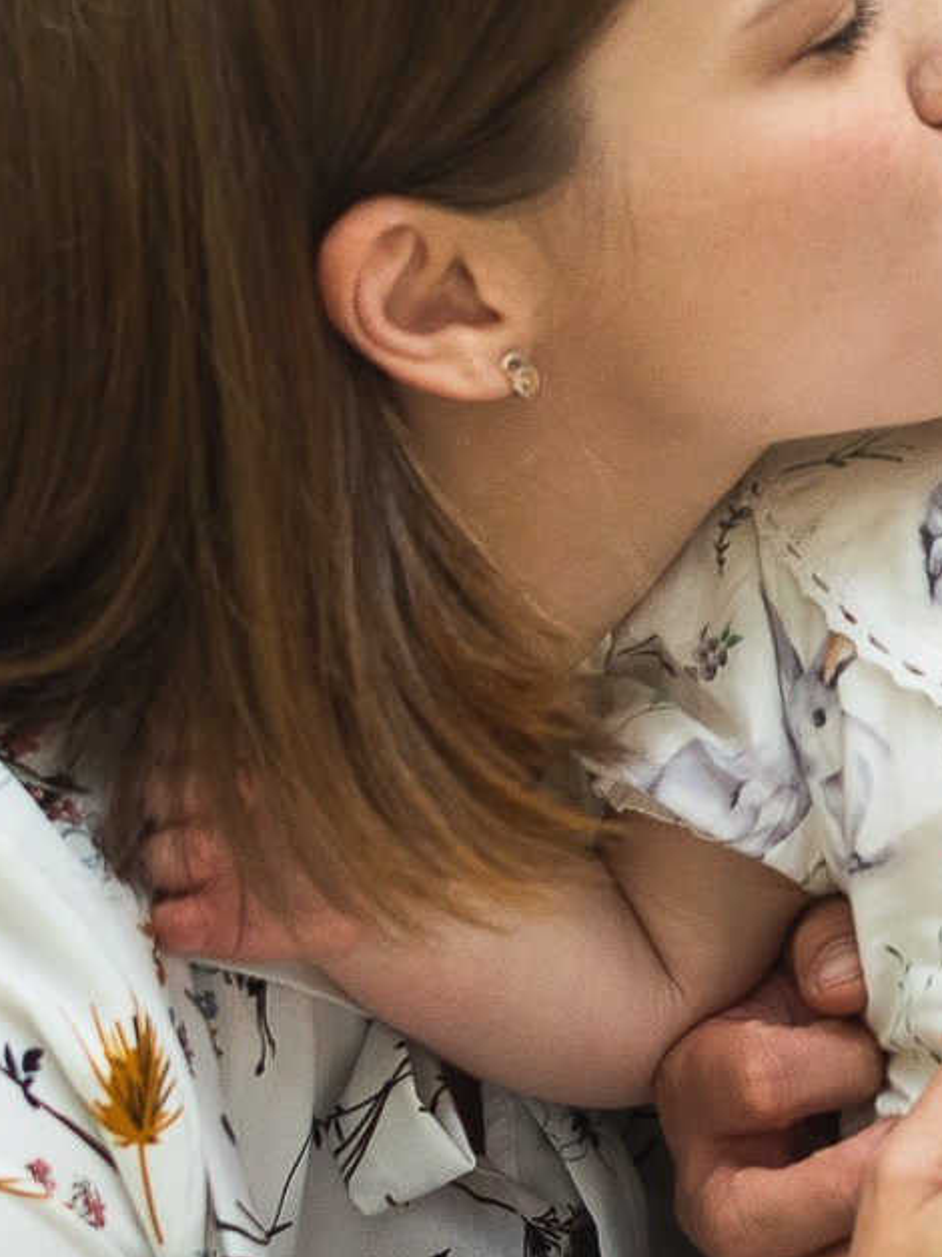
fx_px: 6497
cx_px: 1172
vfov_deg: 11.0
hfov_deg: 8.2
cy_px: 671
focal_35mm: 179
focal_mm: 35
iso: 500
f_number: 3.5
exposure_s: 1/200
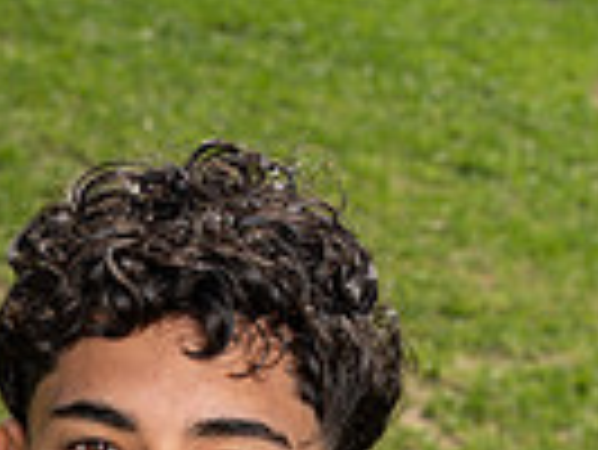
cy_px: 999
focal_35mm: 228
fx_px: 3942
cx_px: 36
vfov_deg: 6.3
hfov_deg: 8.6
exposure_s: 1/200
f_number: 9
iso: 100
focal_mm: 70
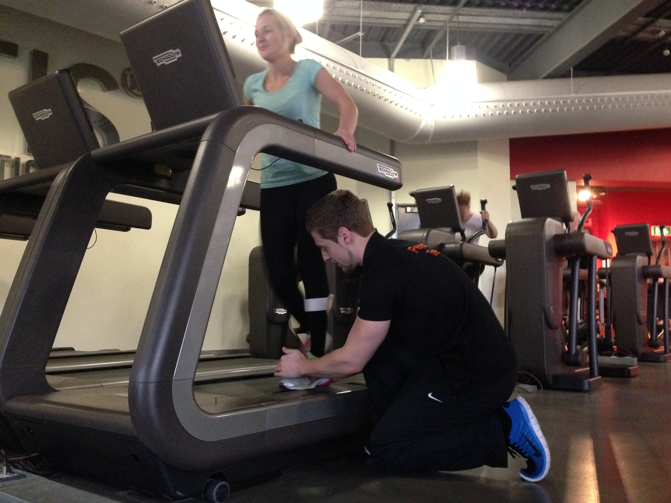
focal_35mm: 33
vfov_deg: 42.9
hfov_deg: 55.4
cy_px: 252
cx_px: 336
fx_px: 640
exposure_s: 1/15
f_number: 2.4
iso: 500
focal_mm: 4.12
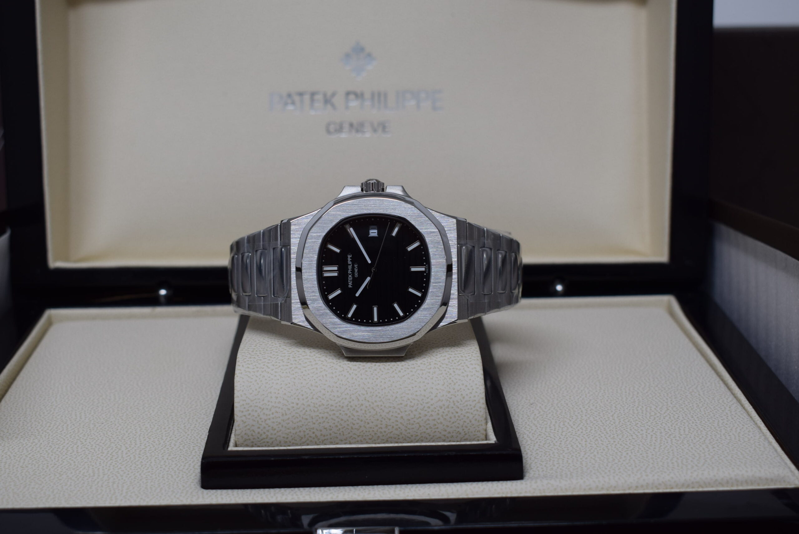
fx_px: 1133
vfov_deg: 26.5
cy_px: 267
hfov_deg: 38.9
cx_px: 400
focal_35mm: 51
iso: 400
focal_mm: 34
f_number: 7.1
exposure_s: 1/40
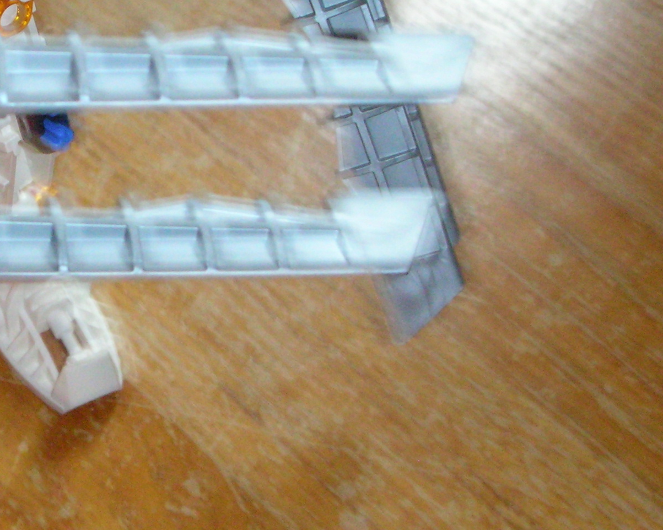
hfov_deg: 23.1
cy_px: 234
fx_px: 1570
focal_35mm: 80
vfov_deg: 19.2
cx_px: 45
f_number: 3
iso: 200
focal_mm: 5.8
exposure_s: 1.02
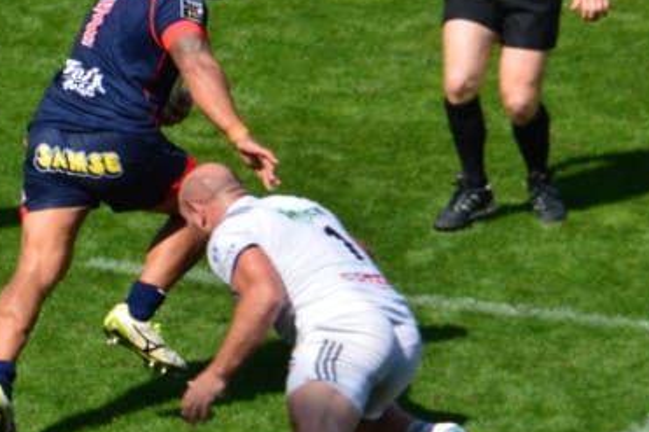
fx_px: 14559
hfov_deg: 2.6
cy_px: 137
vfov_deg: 1.7
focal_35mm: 808
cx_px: 9
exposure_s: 1/500
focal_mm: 200
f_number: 11
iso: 280
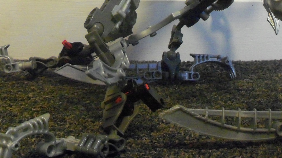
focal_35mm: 75
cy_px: -32
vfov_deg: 15.5
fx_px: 561
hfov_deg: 28.2
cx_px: 170
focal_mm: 6.3
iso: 400
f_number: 3
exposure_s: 1/3.2
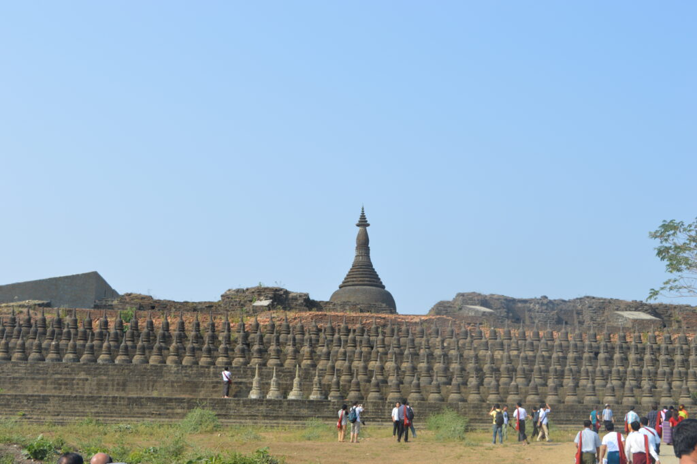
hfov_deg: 41.1
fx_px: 929
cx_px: 348
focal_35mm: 48
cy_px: 232
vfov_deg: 28.0
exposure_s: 1/250
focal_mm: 32
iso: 100
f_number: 8
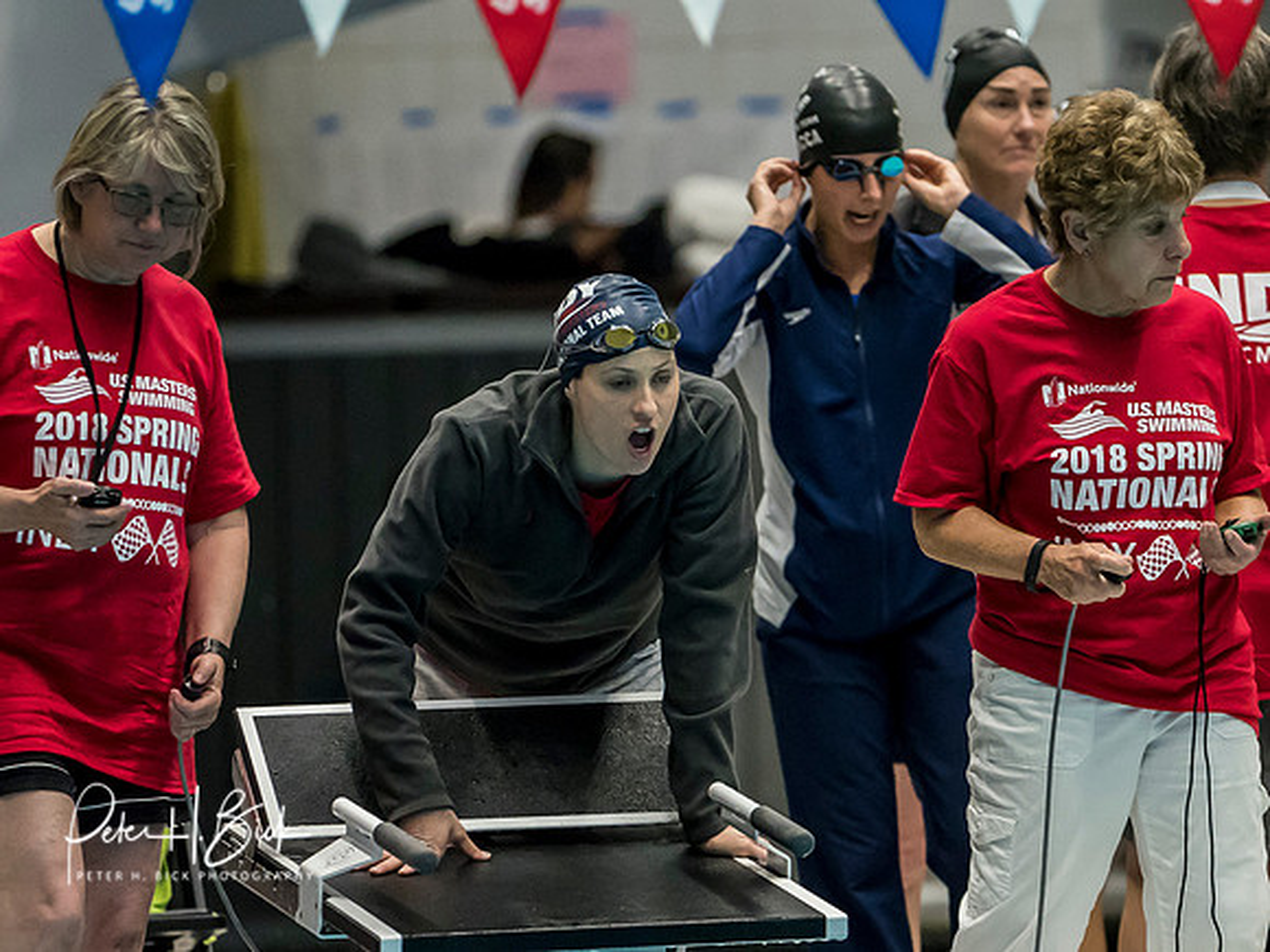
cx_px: 587
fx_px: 23482
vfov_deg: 2.3
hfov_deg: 3.1
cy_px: 368
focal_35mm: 640
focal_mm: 200
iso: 3200
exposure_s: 1/1000
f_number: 2.8
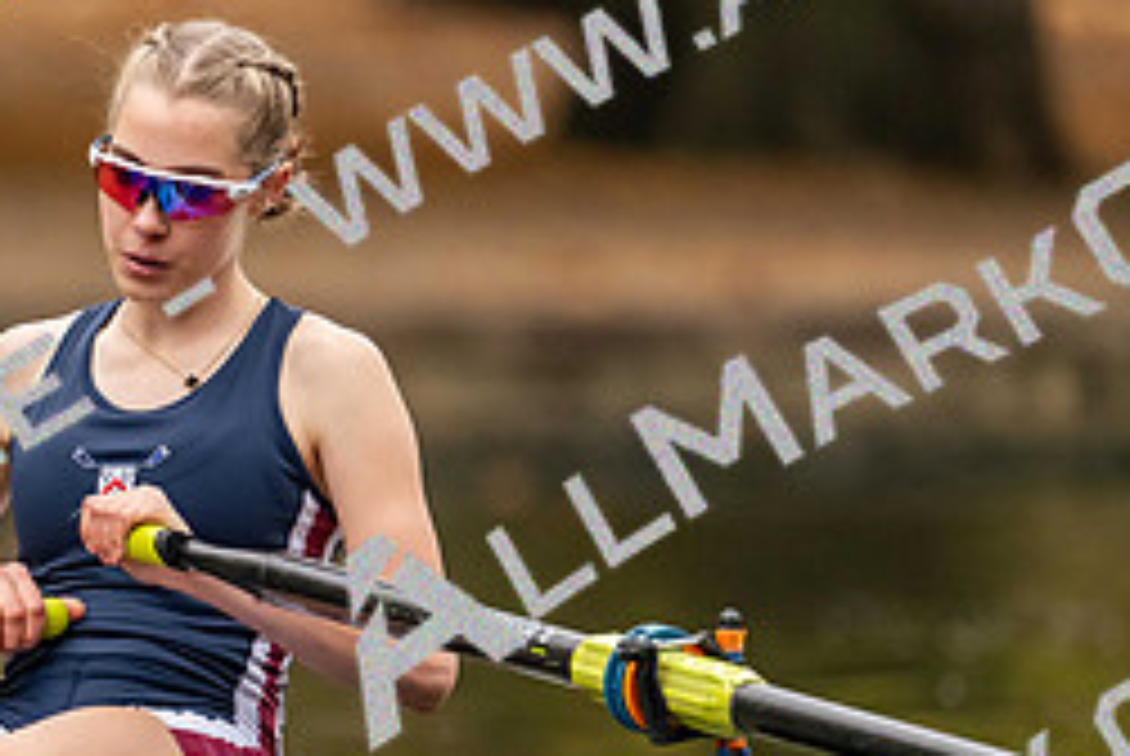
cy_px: 322
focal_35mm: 923
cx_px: -41
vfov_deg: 1.5
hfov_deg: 2.2
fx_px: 29005
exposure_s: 1/2500
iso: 3200
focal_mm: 400
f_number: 4.5
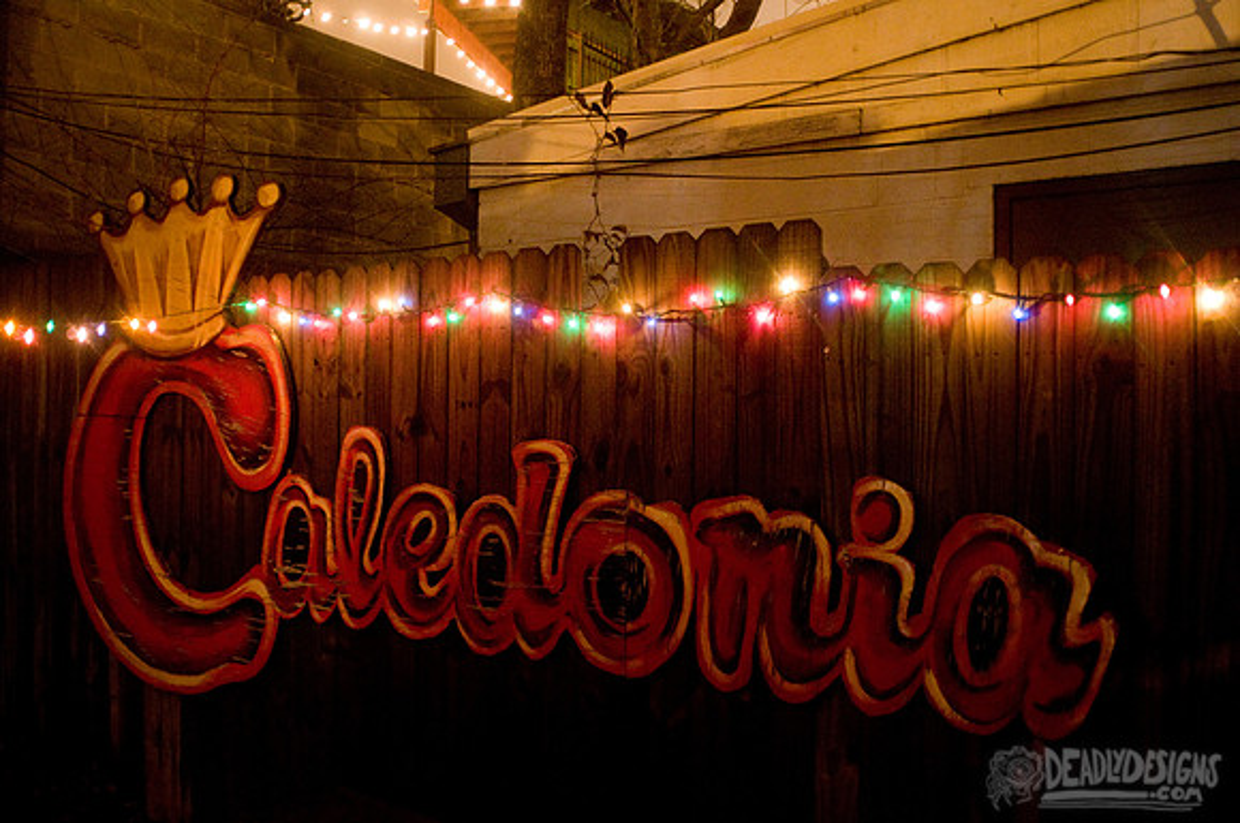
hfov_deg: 62.0
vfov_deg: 43.5
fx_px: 1032
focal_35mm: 30
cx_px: 620
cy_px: 412
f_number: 2.8
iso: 1600
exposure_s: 1/6
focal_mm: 20
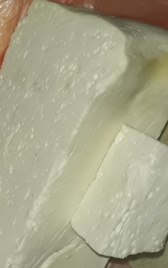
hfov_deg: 14.0
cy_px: 181
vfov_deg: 24.8
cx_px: -135
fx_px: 607
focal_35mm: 83
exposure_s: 1/120
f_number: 1.9
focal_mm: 3.6
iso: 80
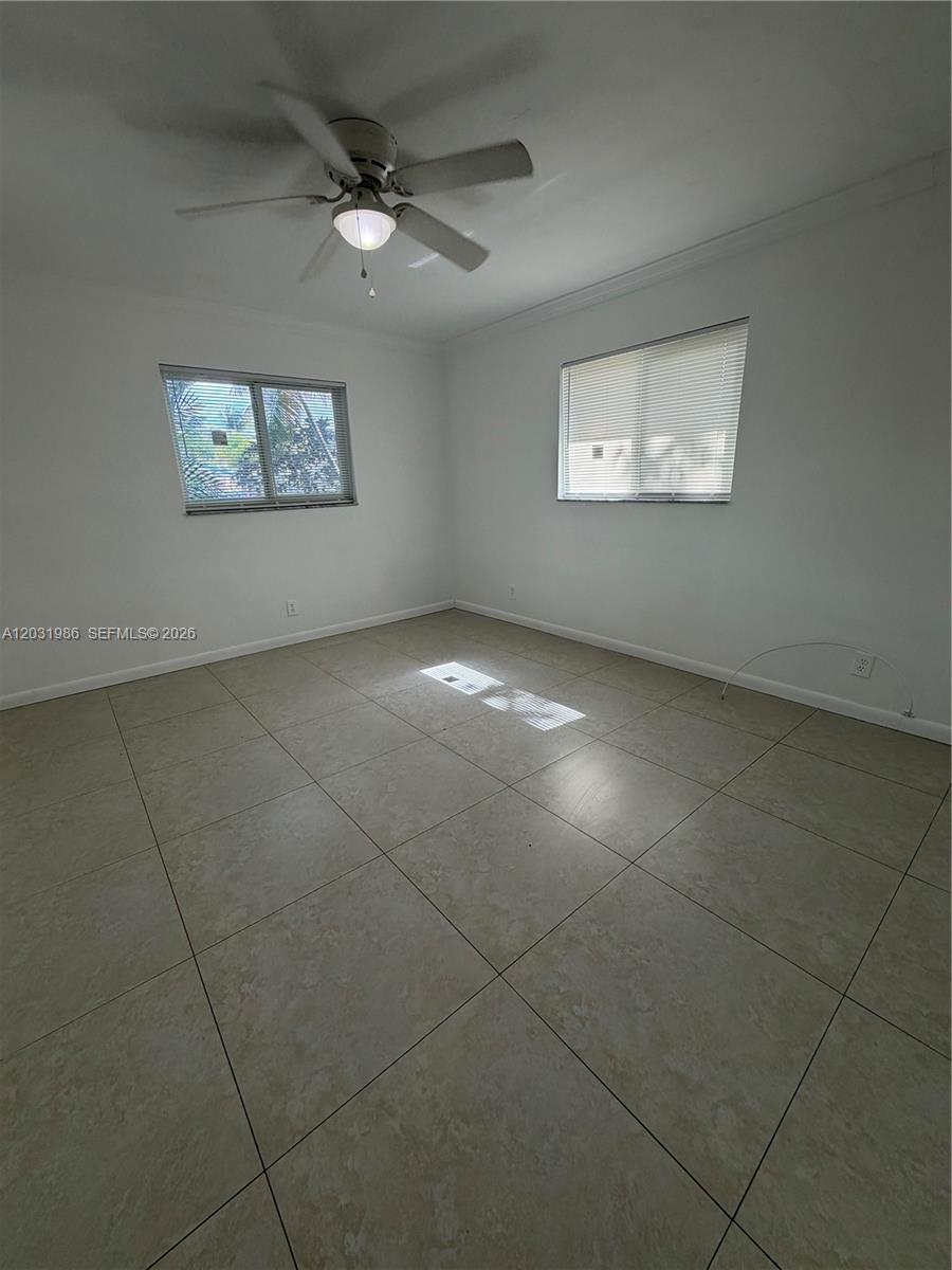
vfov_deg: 102.1
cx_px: 476
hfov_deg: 85.7
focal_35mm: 14
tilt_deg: -17.3
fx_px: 513
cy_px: 635
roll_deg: +1.3
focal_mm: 2.22
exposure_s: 1/120
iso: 100
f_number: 2.2
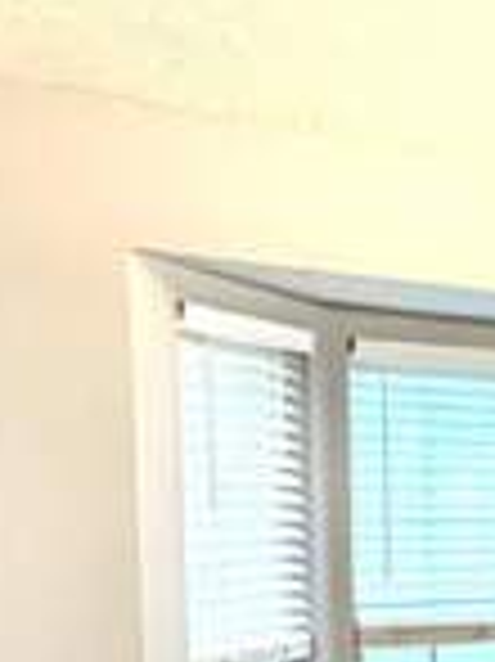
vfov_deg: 29.9
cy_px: 635
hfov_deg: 20.3
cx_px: 760
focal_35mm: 61
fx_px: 1165
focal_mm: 2.22
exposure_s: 1/40
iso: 1000
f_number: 2.2
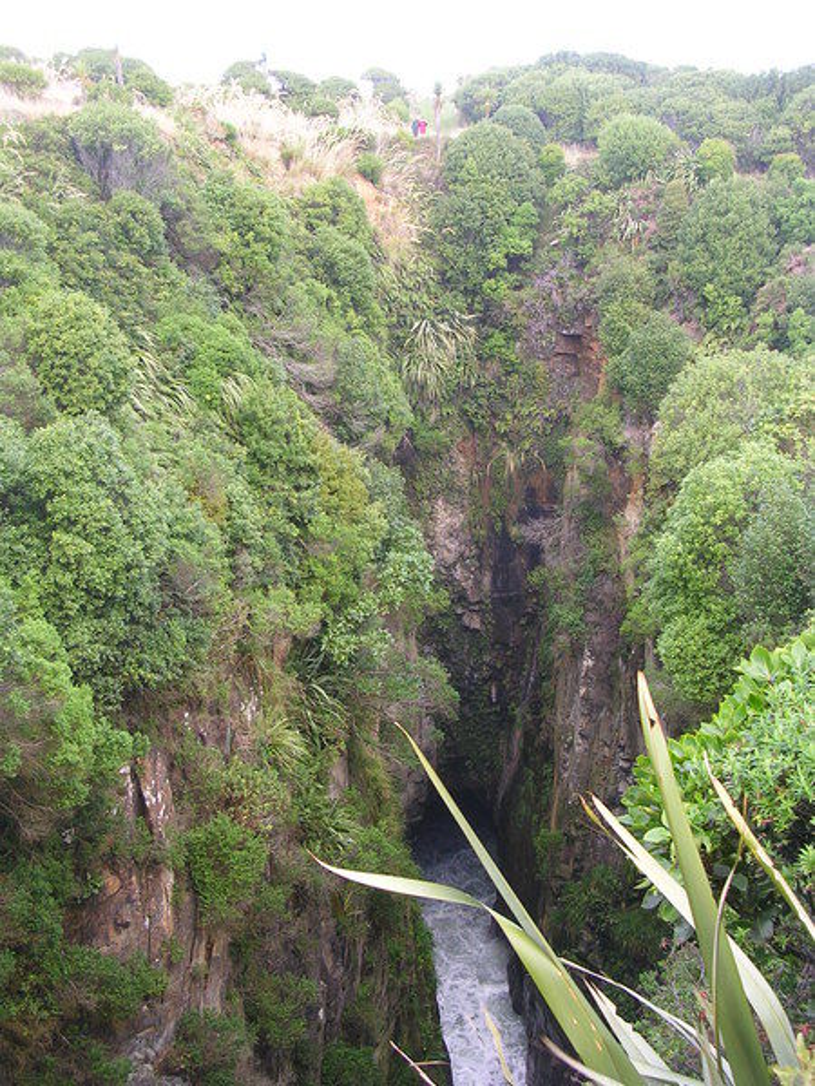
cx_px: 408
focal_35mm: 38
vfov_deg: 49.0
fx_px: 1193
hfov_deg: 37.7
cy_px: 543
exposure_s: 1/82.4
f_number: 2.8
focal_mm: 5.8
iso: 50
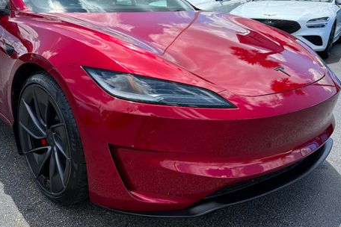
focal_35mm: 35
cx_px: 134
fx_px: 332
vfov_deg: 37.8
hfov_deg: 54.0
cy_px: 95
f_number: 1.78
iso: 100
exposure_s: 1/3759
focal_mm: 6.76
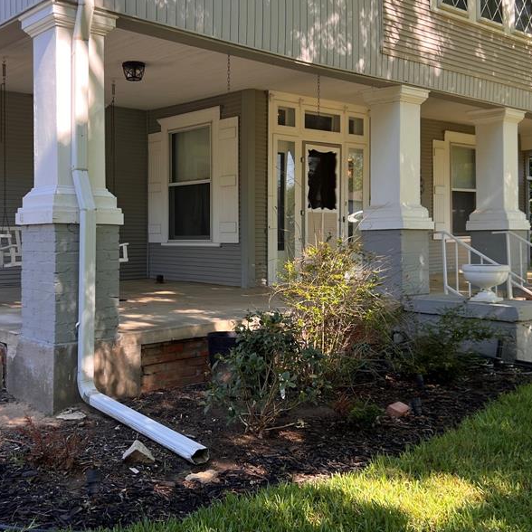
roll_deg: +0.8
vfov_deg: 41.8
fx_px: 696
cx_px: 197
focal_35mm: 40
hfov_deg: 41.5
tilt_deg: +1.4
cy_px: 228
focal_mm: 5.7
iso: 50
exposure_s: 1/547
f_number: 1.5
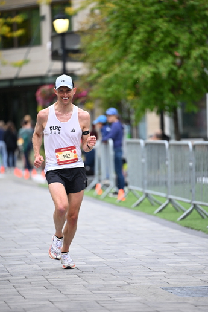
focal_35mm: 213
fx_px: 1842
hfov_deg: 6.5
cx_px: 103
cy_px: 157
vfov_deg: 9.7
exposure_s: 1/1250
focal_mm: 200
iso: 1250
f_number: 2.8
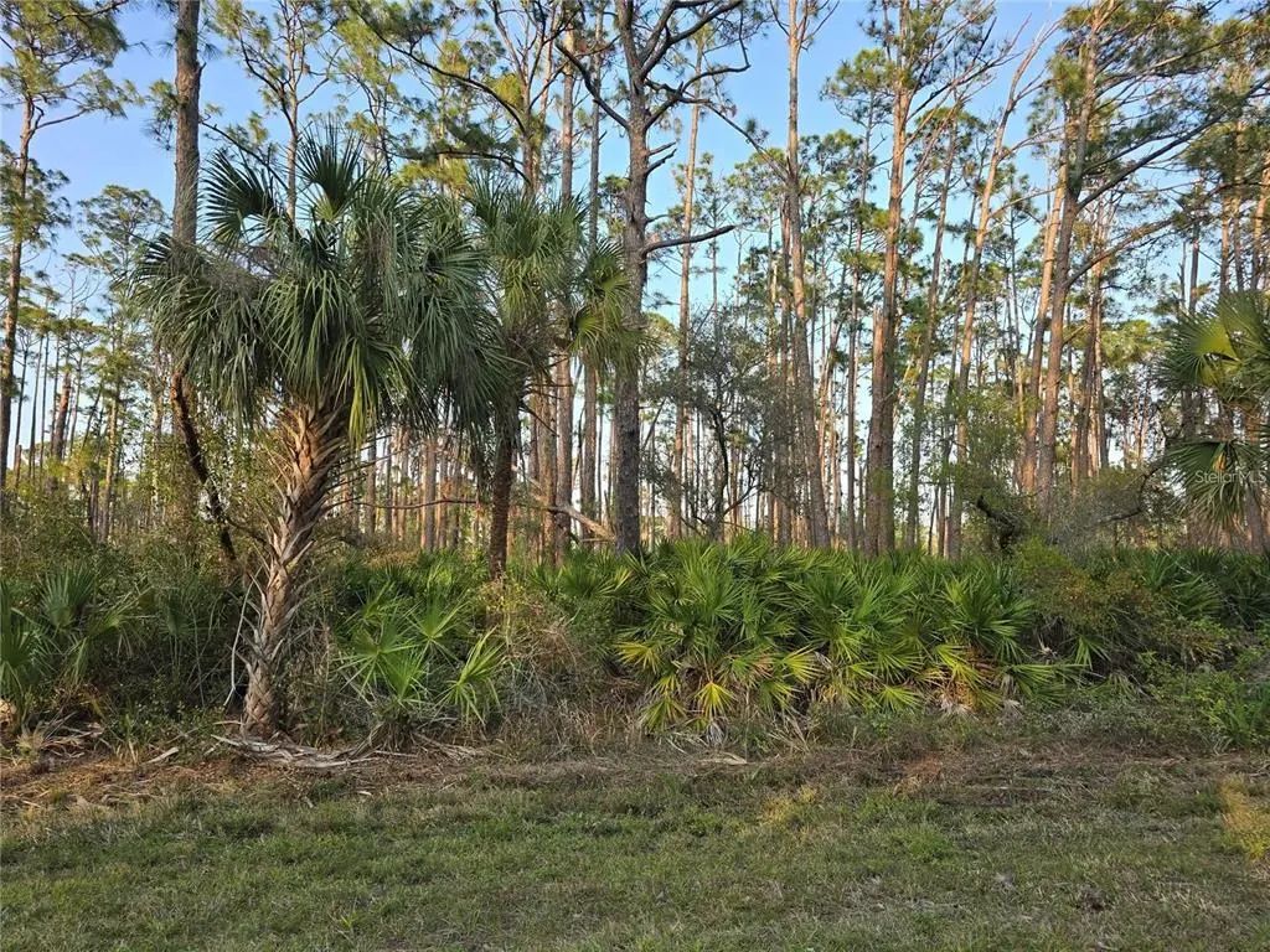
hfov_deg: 73.9
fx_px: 844
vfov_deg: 58.9
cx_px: 635
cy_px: 476
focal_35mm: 23
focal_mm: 6.3
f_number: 1.7
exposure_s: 1/180
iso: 16
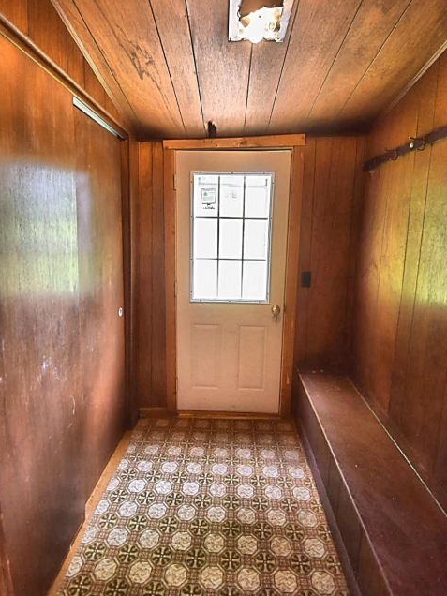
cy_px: 267
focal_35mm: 17
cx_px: 229
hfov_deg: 74.7
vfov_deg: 90.7
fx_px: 293
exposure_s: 1/30
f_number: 4.5
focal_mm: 10
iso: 640
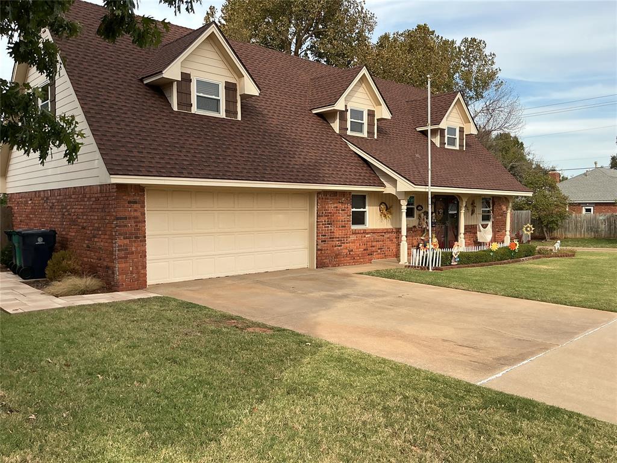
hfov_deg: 61.7
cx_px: 308
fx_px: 517
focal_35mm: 29
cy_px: 232
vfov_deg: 48.2
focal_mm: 3
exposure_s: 1/883
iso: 25
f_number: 1.8
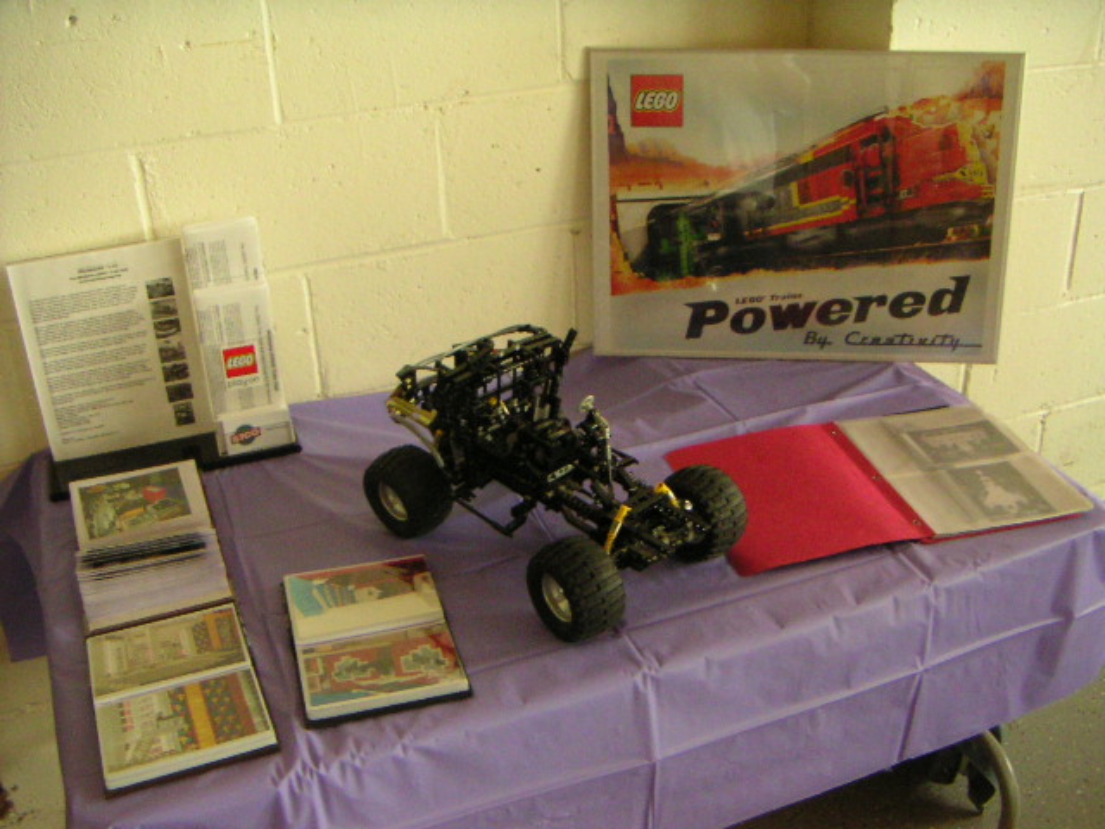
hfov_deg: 50.1
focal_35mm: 37
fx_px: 1181
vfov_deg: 38.7
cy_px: 414
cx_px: 552
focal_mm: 4.8
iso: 400
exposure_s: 1/45
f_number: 2.8
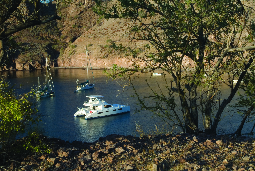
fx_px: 437
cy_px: 72
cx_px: 141
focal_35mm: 62
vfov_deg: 22.1
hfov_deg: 32.5
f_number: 22
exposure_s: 1/10
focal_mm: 35
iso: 200
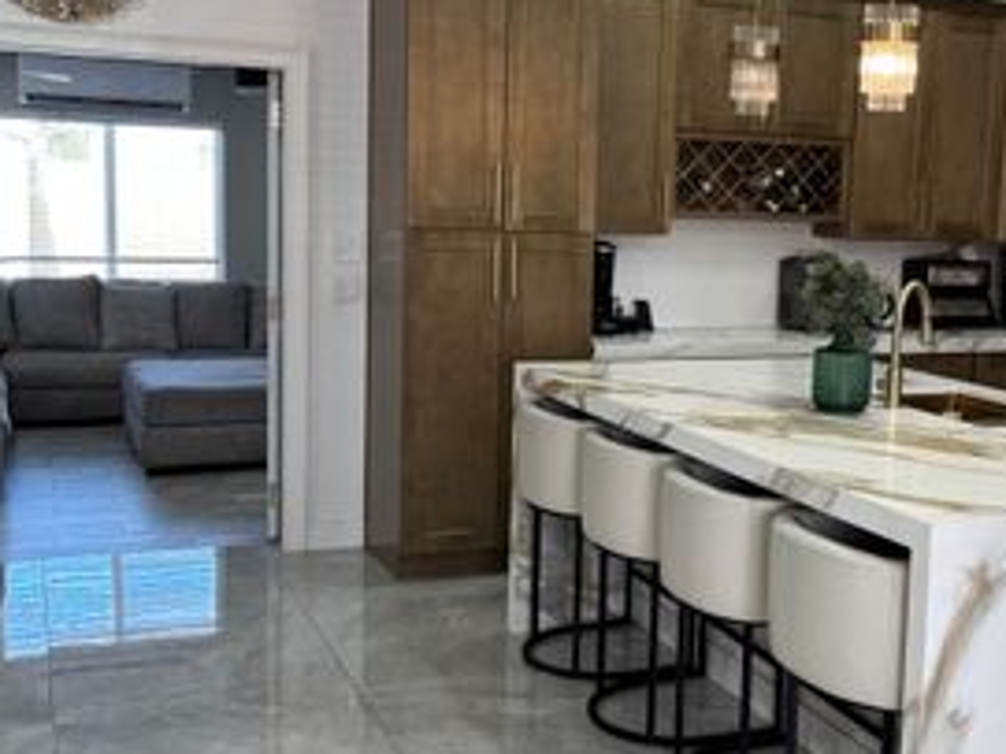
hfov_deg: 39.0
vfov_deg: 30.2
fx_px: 1394
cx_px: 713
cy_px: 362
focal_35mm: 48
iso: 125
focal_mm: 5.96
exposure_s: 1/120
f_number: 1.6
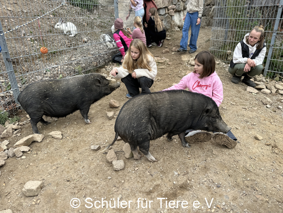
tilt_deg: -23.5
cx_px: 142
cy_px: 106
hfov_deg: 71.6
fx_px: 196
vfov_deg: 56.8
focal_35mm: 24
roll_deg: +1.1
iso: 80
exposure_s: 1/910
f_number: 1.78
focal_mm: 6.86
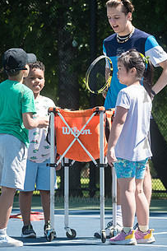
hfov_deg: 6.3
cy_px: 107
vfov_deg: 9.4
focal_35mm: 219
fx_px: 1525
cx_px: 88
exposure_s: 1/400
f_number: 5
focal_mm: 92
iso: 200
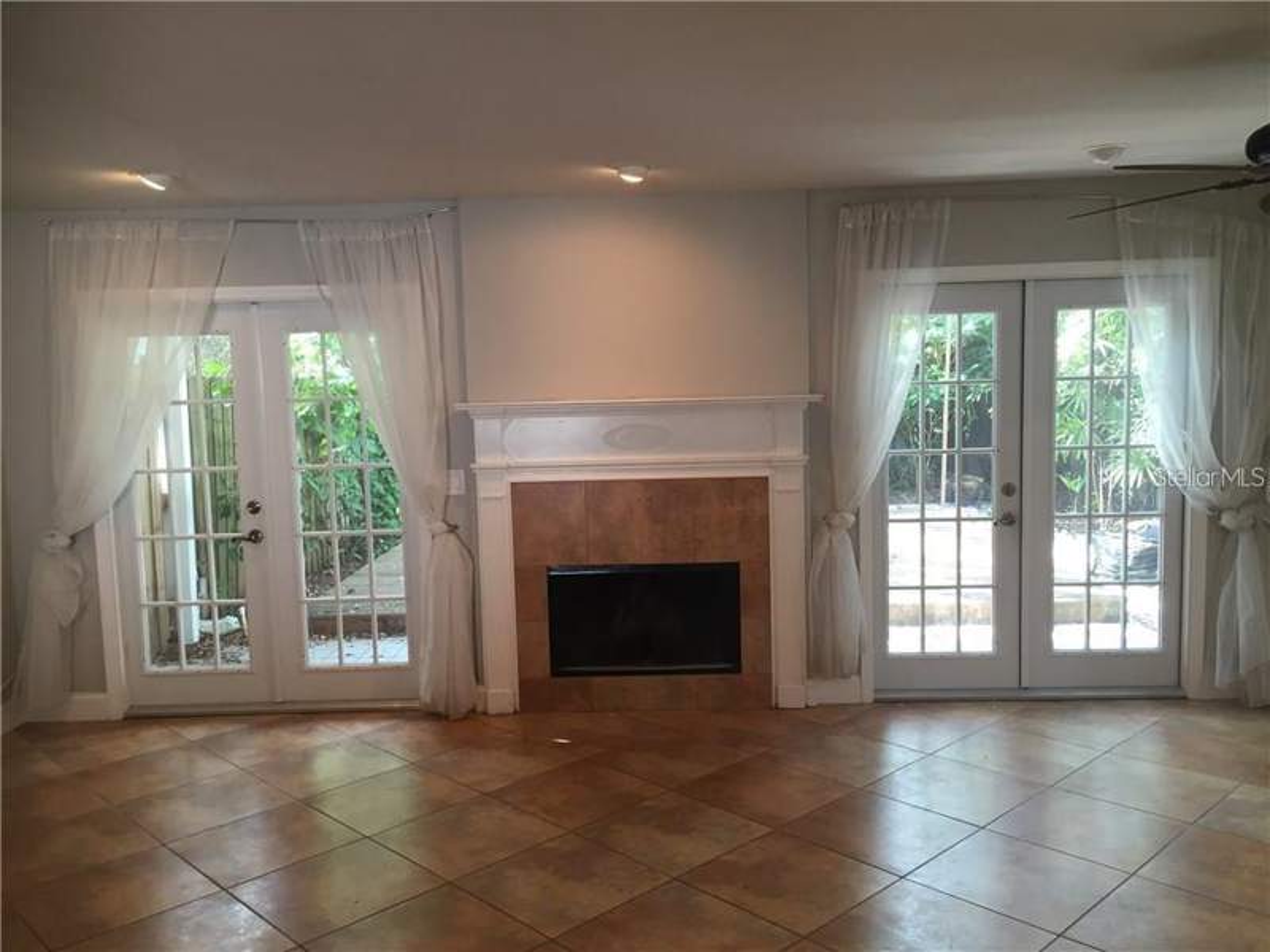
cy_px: 476
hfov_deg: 61.7
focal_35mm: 29
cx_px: 635
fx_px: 1064
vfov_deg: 48.2
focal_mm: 4.15
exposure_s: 1/30
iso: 40
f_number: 2.2
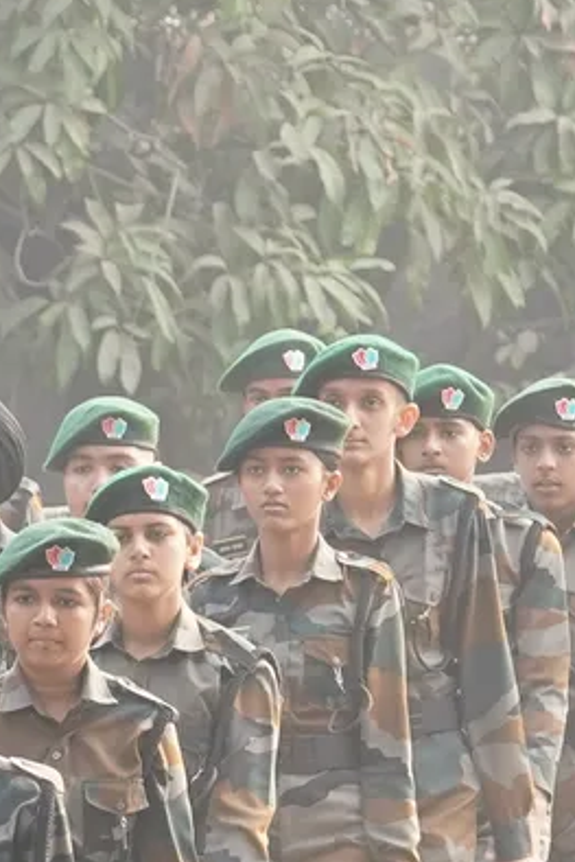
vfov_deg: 3.2
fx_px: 15247
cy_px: 706
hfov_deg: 2.2
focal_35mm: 637
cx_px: -356
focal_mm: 105
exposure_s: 1/400
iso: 1000
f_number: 5
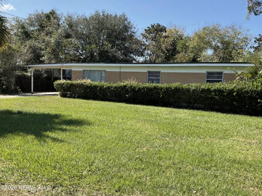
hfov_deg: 61.7
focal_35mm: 29
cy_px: 98
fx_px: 219
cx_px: 131
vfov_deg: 48.2
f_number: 1.8
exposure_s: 1/792
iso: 16
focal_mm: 3
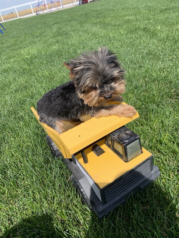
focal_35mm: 26
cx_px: 90
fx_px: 179
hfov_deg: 53.1
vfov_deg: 67.3
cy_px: 119
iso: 25
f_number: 1.8
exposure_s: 1/1250
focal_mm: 4.25
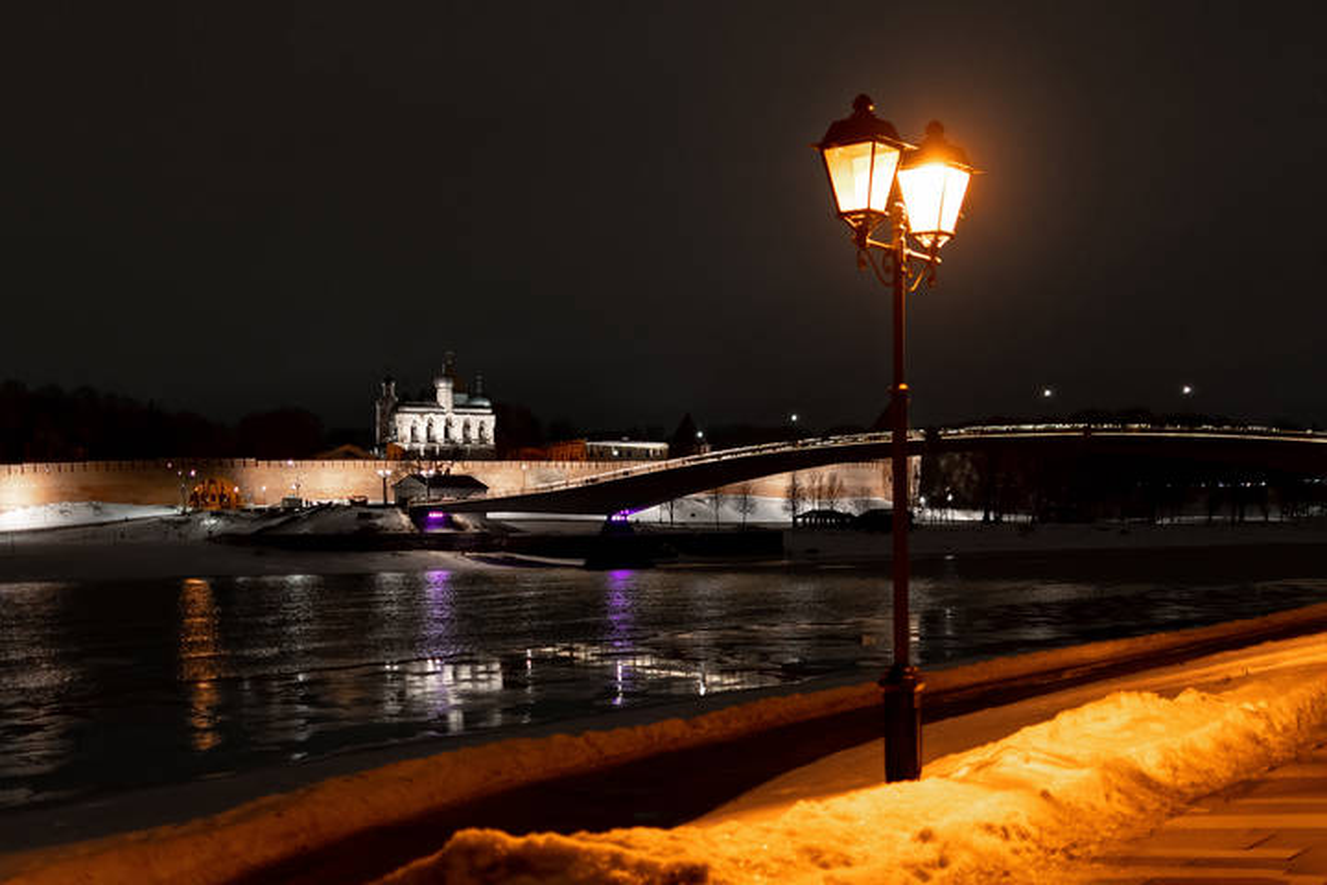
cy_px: 442
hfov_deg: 38.2
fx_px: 1917
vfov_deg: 26.0
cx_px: 664
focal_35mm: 52
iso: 900
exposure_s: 1/80
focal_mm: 35
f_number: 1.8
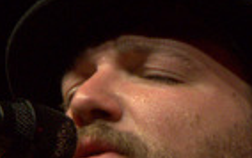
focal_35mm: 852
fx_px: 5856
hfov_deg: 2.5
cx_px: 117
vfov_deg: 1.5
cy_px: 504
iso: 2500
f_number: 6.3
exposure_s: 1/1000
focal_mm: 110
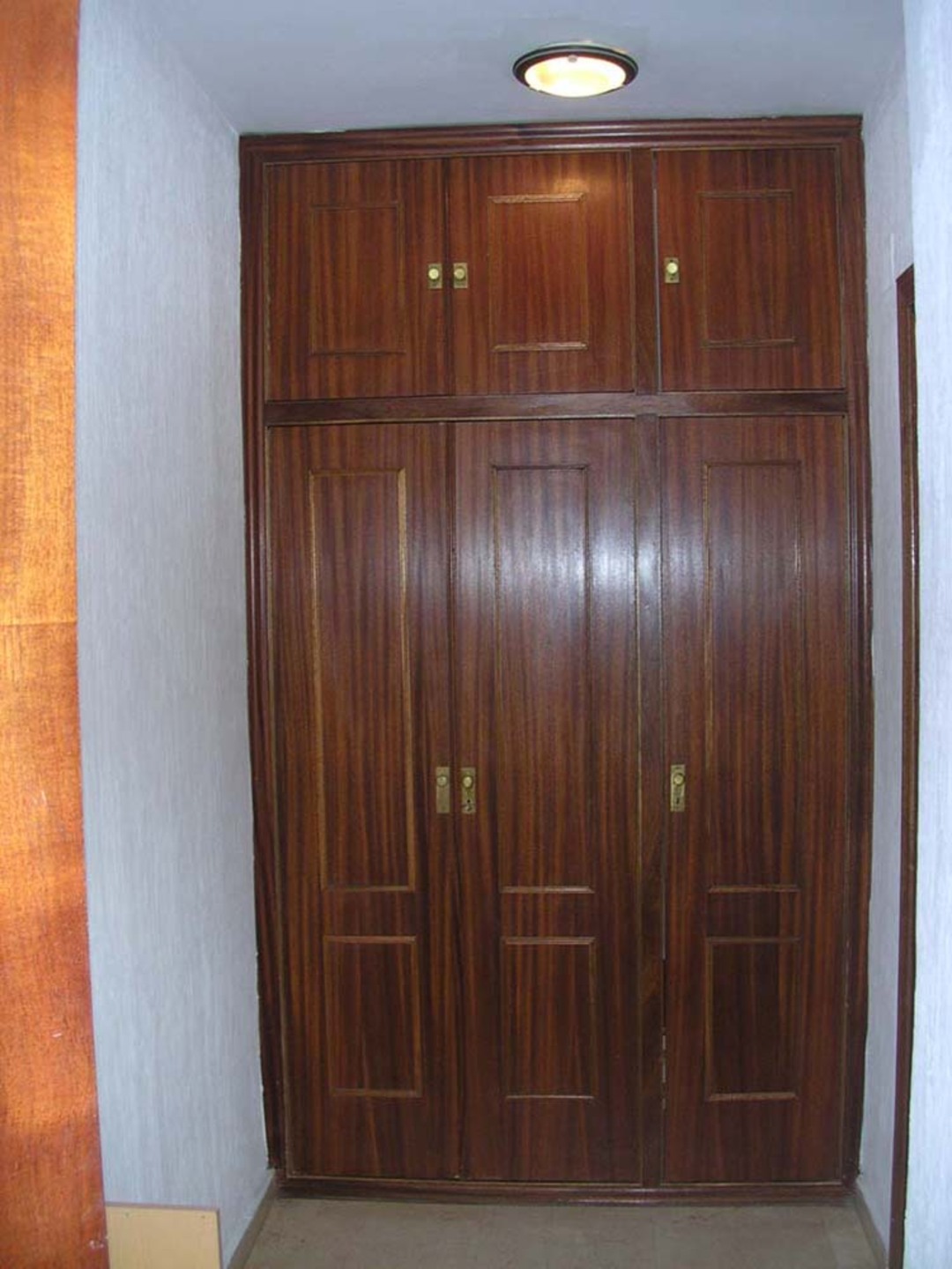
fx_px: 1357
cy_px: 634
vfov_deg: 50.1
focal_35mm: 37
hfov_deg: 38.7
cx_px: 476
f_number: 2.7
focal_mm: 5.6
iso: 147
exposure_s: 1/60
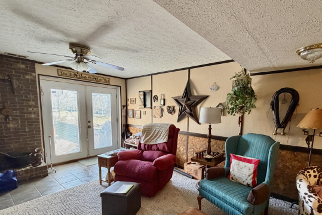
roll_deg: -0.9
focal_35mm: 18
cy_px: 129
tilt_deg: -6.8
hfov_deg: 89.3
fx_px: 161
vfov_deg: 66.8
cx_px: 185
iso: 500
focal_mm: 2.22
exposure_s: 1/60
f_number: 2.2
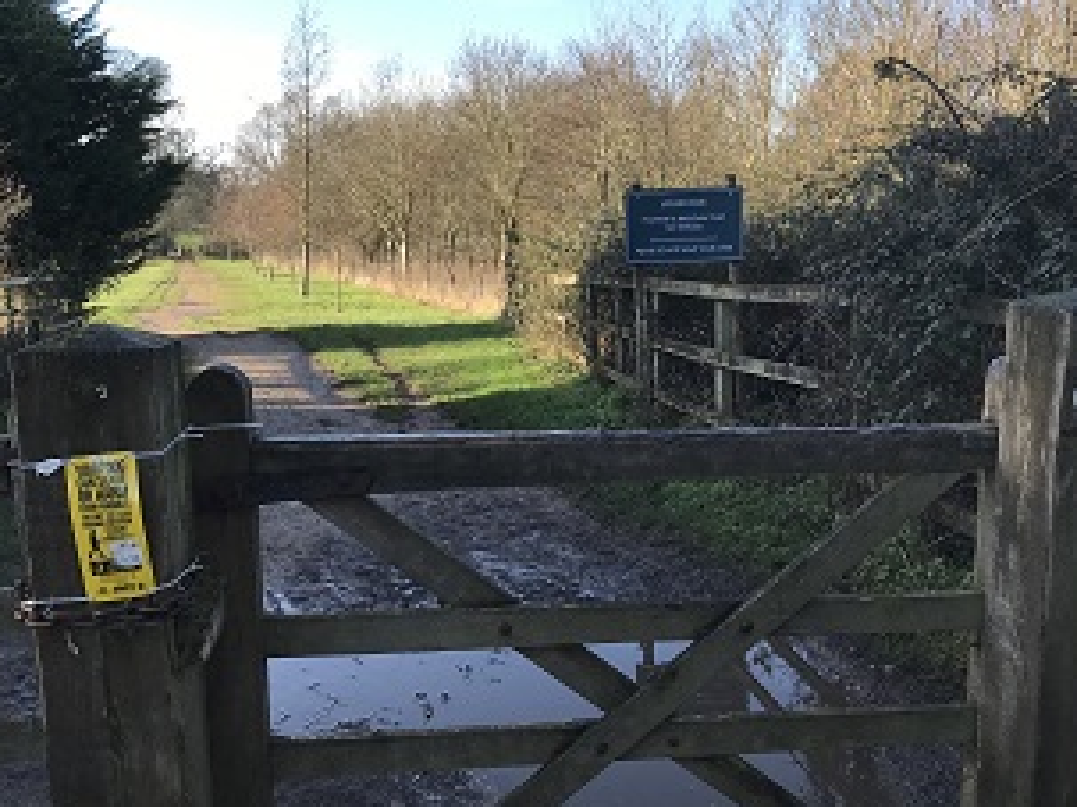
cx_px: 590
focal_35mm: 37
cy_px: 416
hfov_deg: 50.1
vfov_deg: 38.6
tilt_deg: -8.4
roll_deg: +0.8
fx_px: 1151
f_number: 1.8
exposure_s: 1/587
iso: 20
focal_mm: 3.99
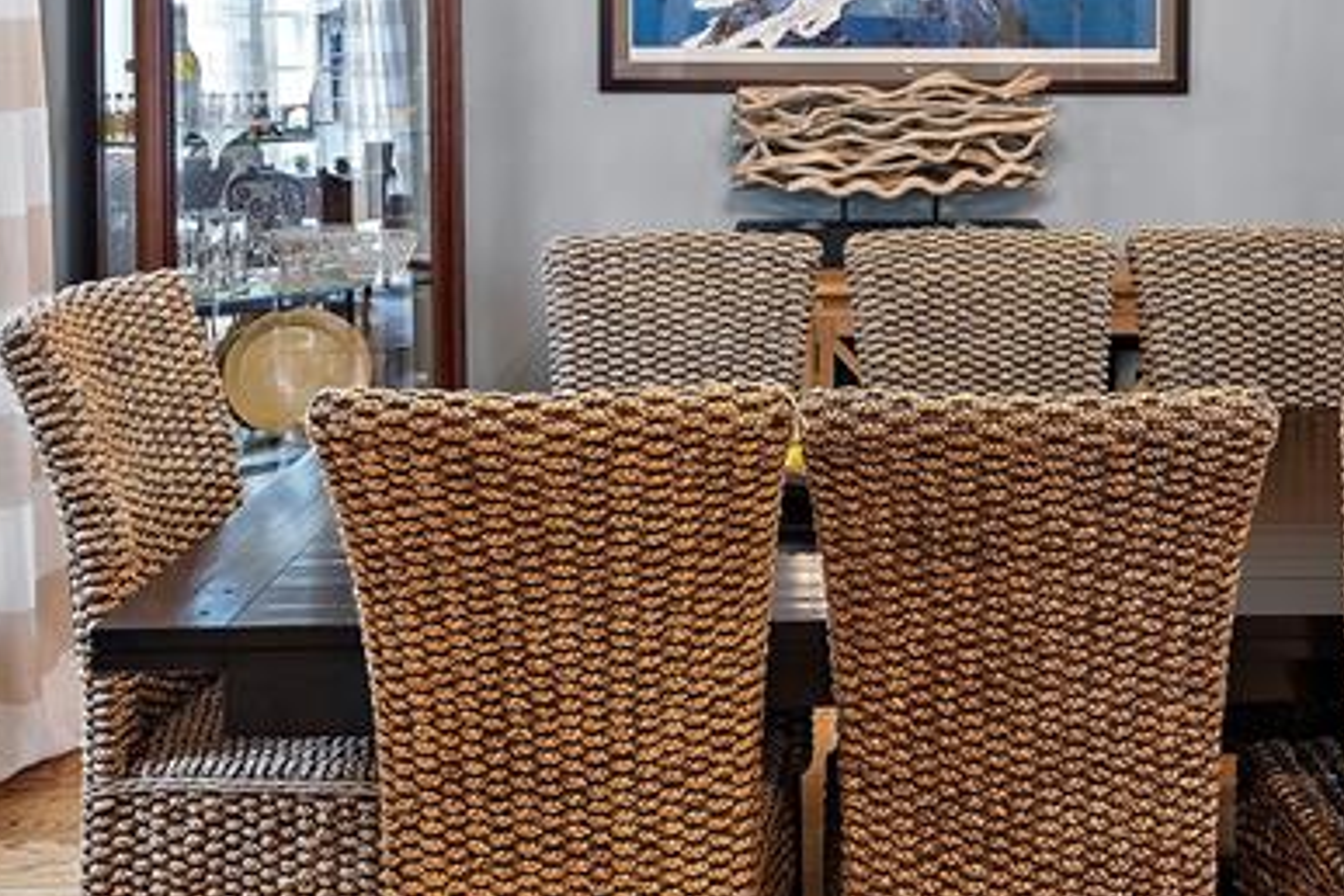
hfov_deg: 42.9
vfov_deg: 28.6
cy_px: 69
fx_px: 1680
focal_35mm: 45
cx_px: 917
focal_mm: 17
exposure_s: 1/1.25
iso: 125
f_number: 7.1
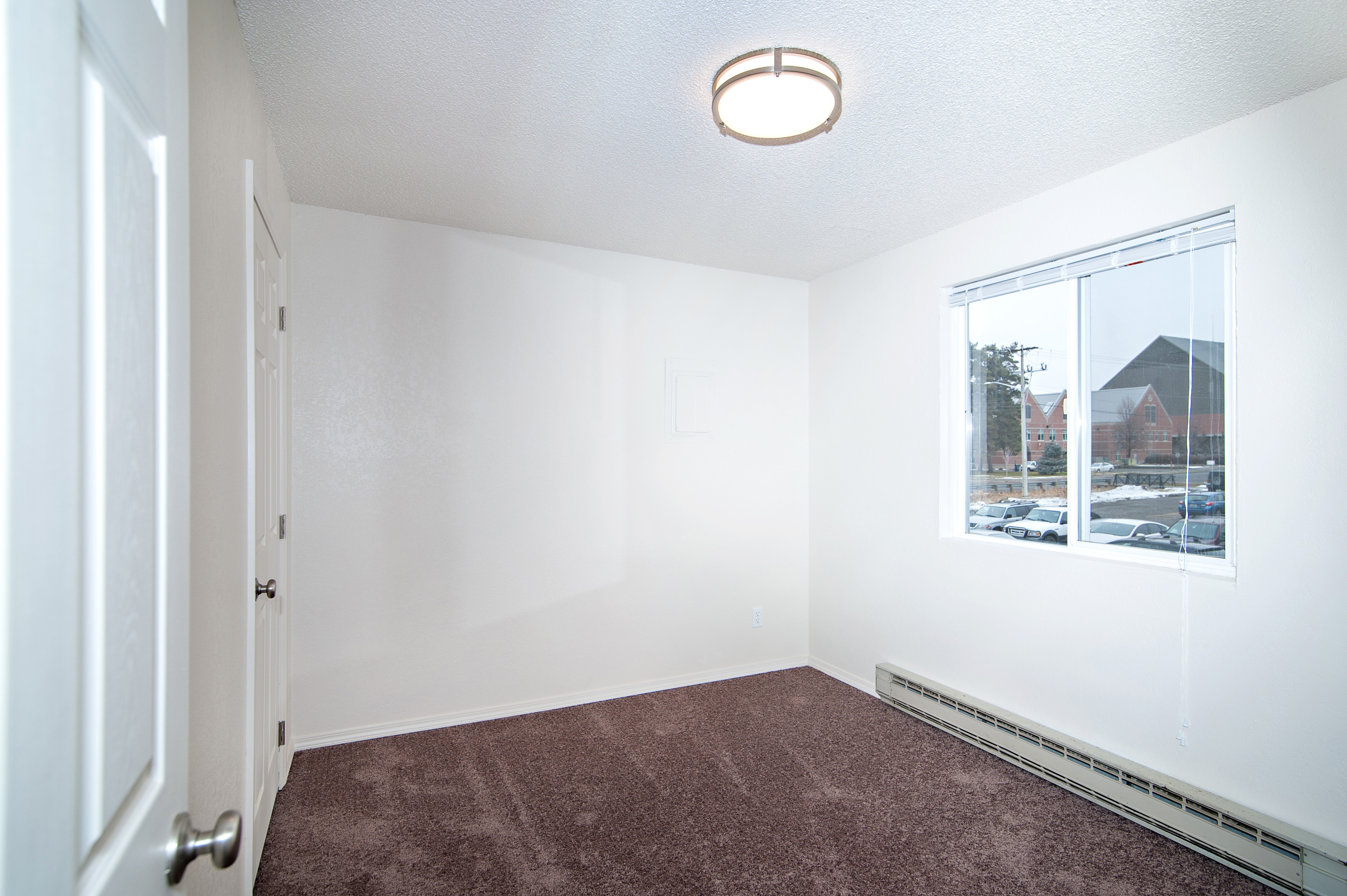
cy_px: 448
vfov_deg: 67.3
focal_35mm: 18
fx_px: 673
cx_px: 674
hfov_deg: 90.0
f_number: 5
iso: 200
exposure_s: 1/100
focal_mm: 18
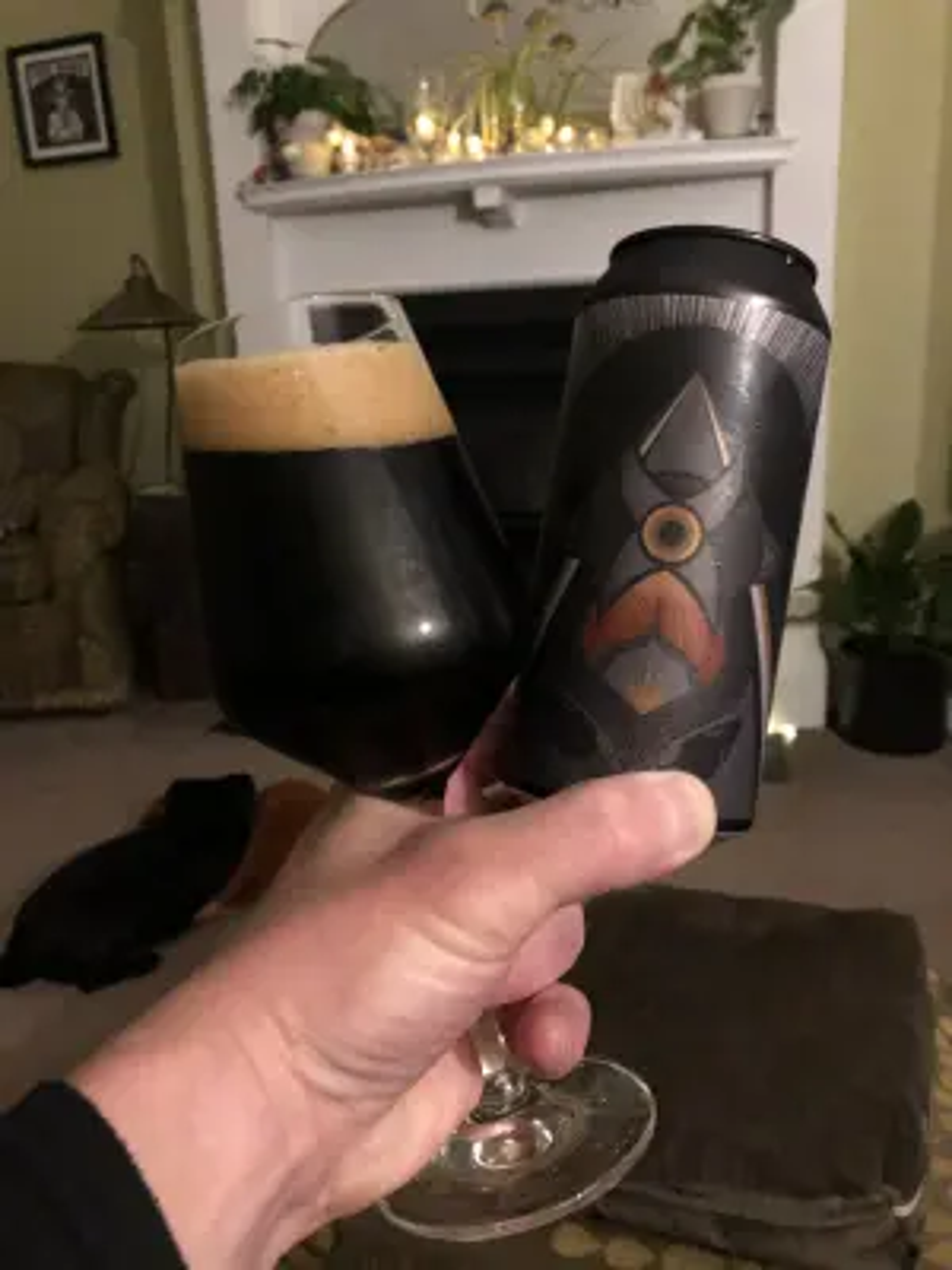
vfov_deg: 63.4
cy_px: 635
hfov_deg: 49.7
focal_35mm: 28
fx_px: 1027
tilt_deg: -14.7
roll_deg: +2.3
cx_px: 476
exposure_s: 1/4
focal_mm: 3.99
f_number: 1.8
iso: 160
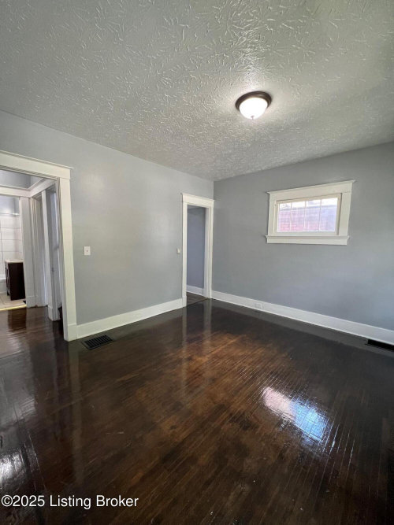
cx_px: 197
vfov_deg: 106.2
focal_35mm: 13
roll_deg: -0.8
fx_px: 197
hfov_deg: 89.9
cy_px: 262
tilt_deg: -6.2
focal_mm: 1.57
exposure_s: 1/60
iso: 200
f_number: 1.8
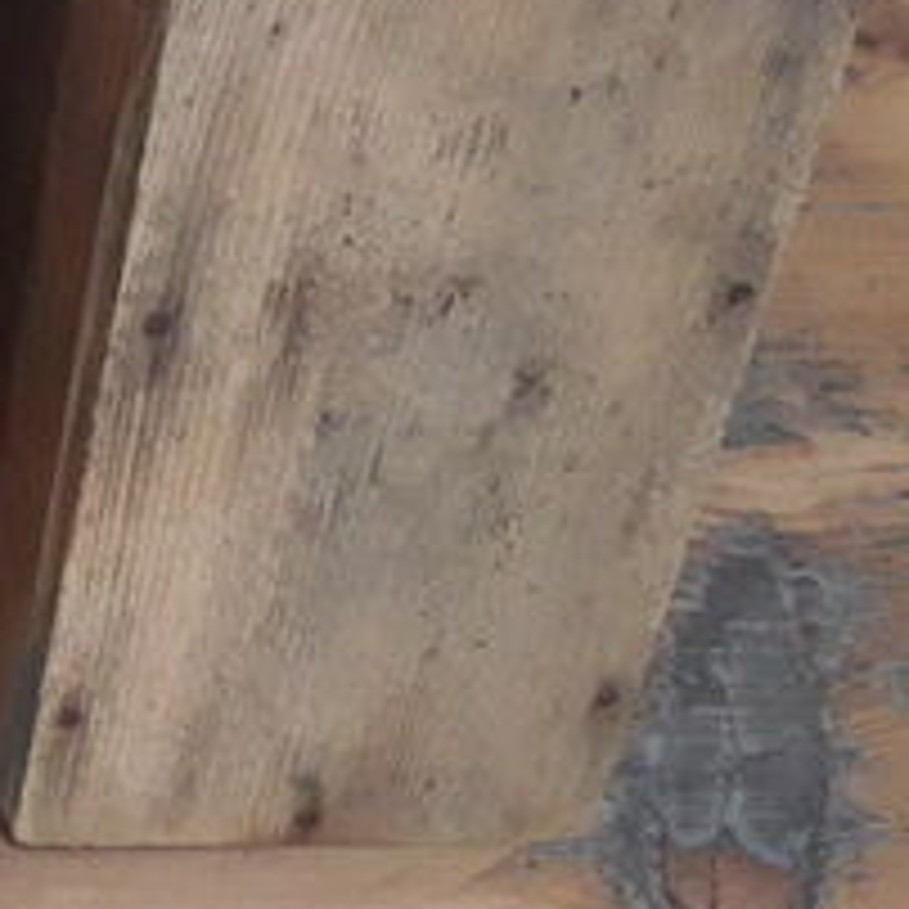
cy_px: -194
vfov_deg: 16.9
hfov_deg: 15.2
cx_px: -765
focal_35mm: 98
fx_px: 2912
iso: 200
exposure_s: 1/25
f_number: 1.9
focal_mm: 3.7
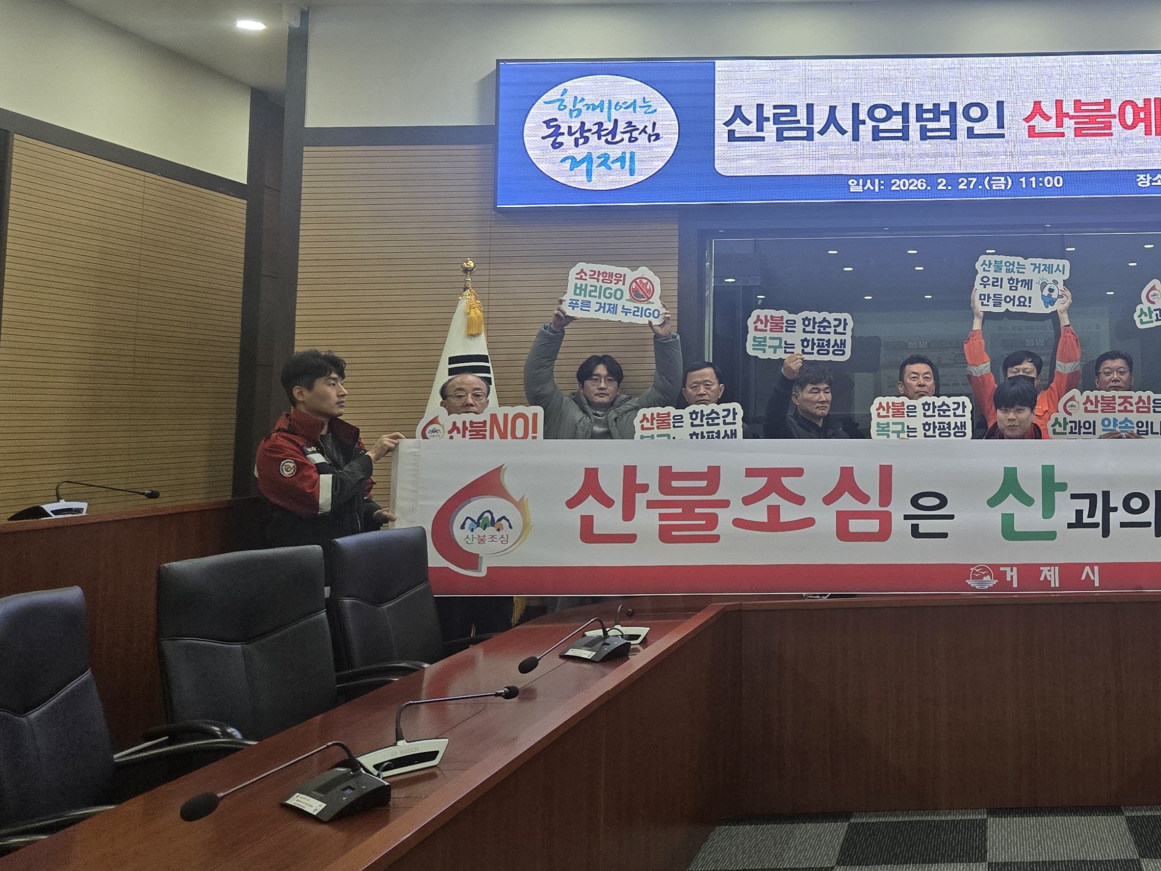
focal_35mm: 41
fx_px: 1375
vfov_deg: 34.5
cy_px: 232
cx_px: 985
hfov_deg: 42.9
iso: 125
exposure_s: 1/120
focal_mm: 5.4
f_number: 1.8
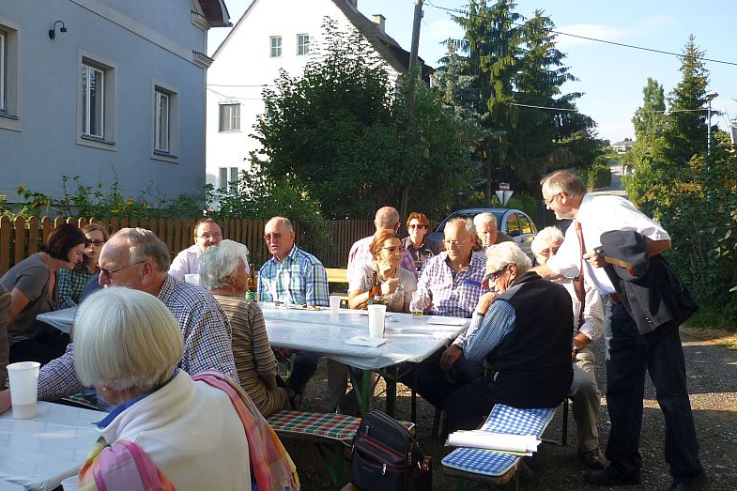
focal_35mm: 35
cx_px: 365
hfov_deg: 54.4
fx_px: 716
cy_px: 230
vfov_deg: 37.8
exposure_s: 1/320
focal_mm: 5.5
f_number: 2.8
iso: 80
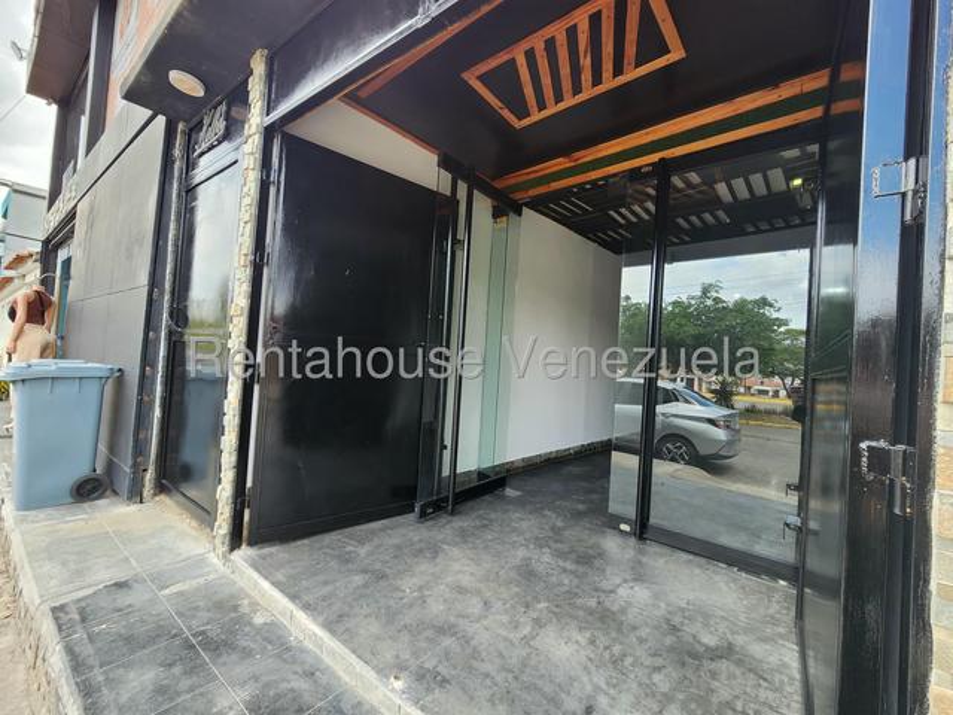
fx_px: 358
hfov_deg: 106.2
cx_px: 476
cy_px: 358
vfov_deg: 89.9
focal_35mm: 13
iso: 50
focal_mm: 2.2
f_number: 2.2
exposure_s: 1/120
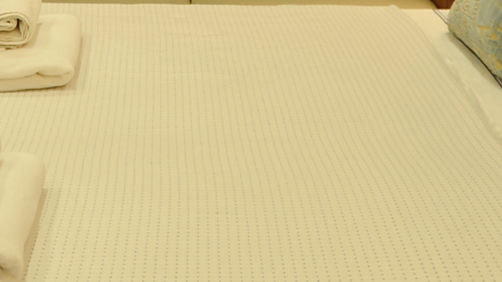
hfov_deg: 22.6
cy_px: -223
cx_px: 149
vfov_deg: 11.9
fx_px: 1251
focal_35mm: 94
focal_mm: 17
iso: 500
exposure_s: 1/25
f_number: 2.8
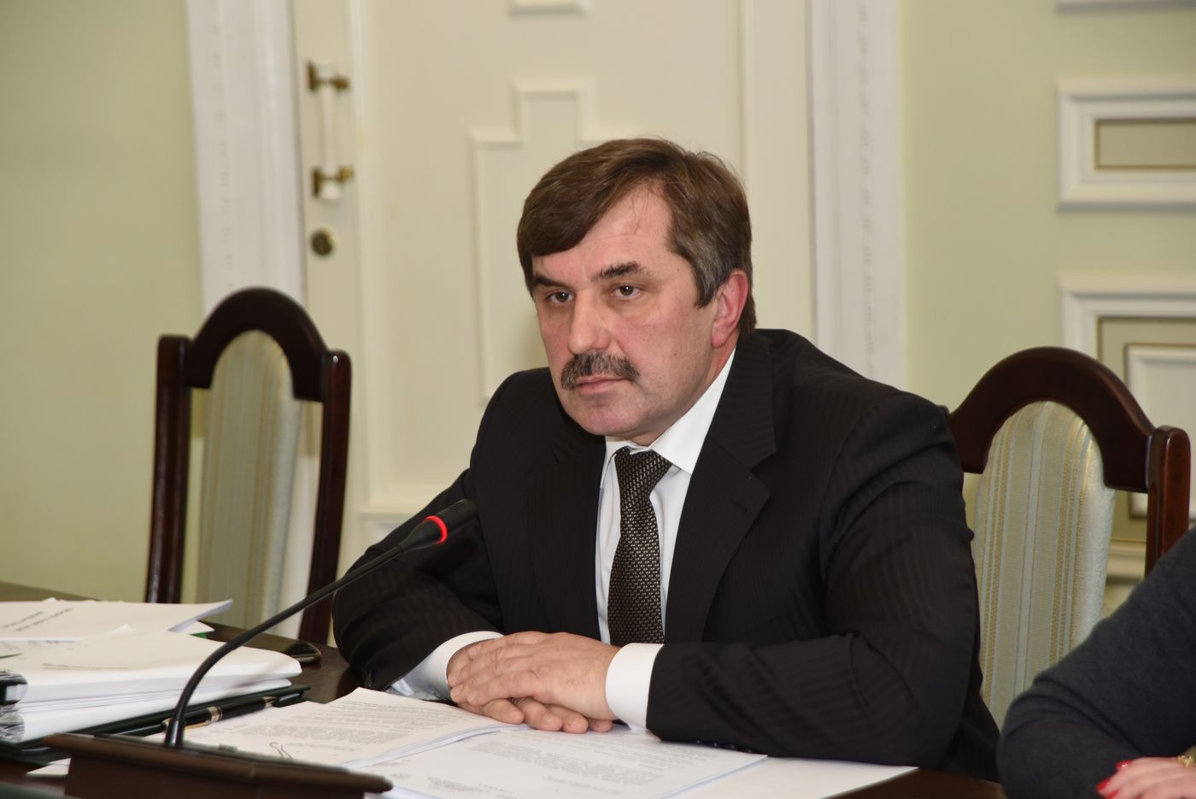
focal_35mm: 120
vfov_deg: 11.4
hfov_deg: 17.1
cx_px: 598
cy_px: 400
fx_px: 3989
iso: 1000
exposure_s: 1/200
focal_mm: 120
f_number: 5.6
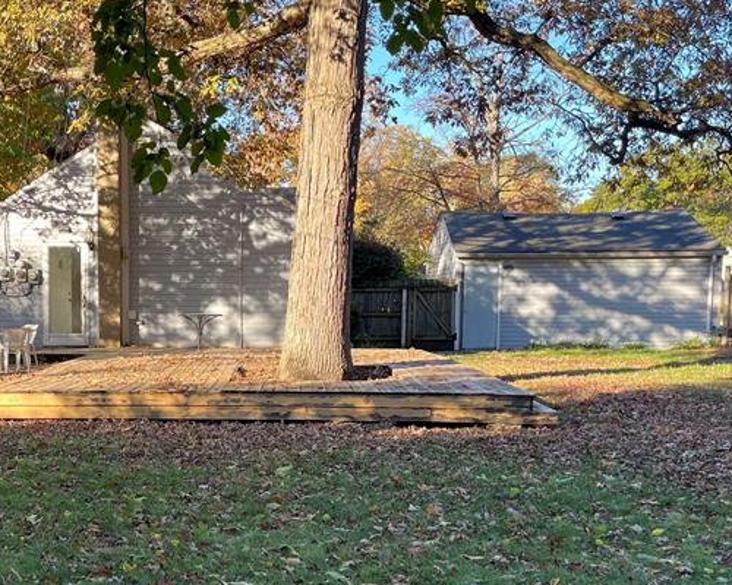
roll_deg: +0.6
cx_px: 176
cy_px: 418
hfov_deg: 35.1
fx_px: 1127
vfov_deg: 28.8
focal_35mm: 52
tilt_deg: -7.0
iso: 50
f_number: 1.6
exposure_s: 1/352
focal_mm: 5.1
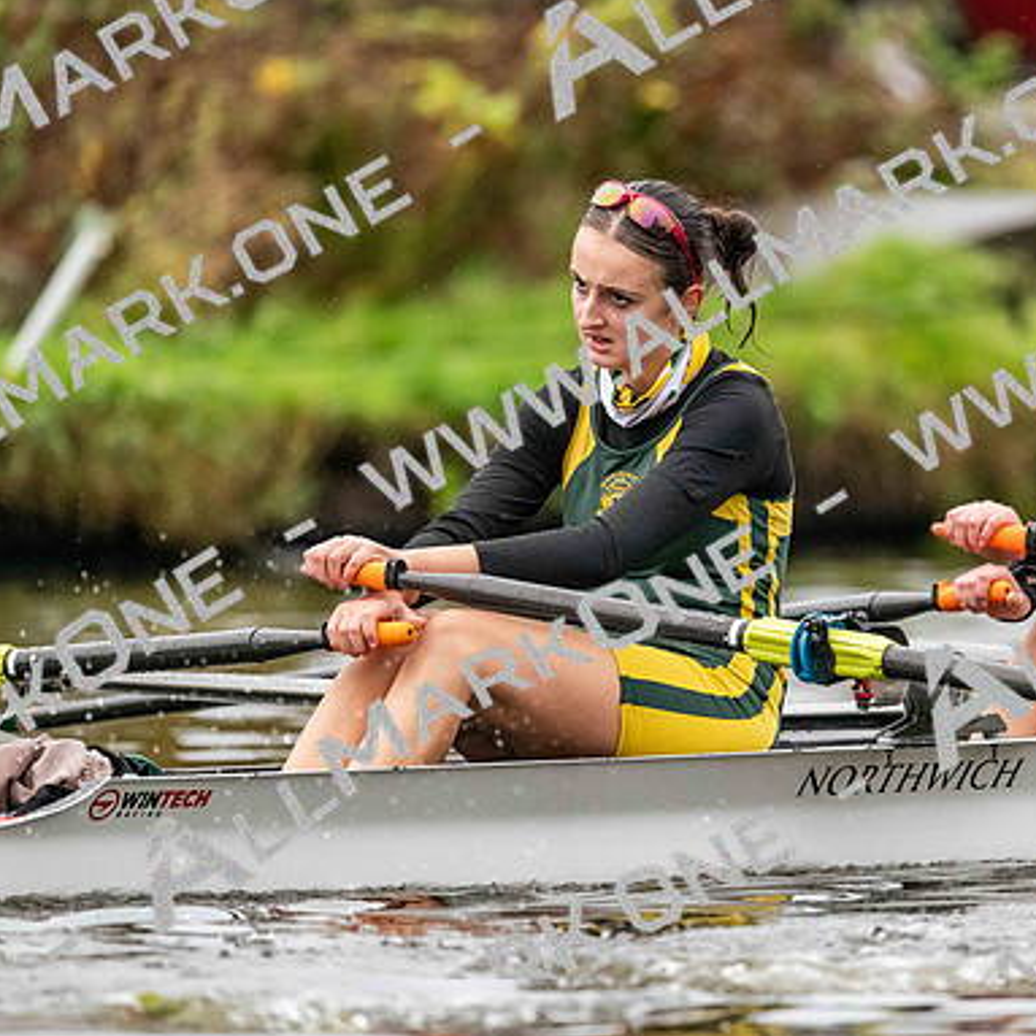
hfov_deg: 3.4
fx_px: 17404
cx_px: 692
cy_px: 517
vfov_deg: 3.4
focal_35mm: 514
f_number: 4.5
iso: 8000
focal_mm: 400
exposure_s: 1/2000
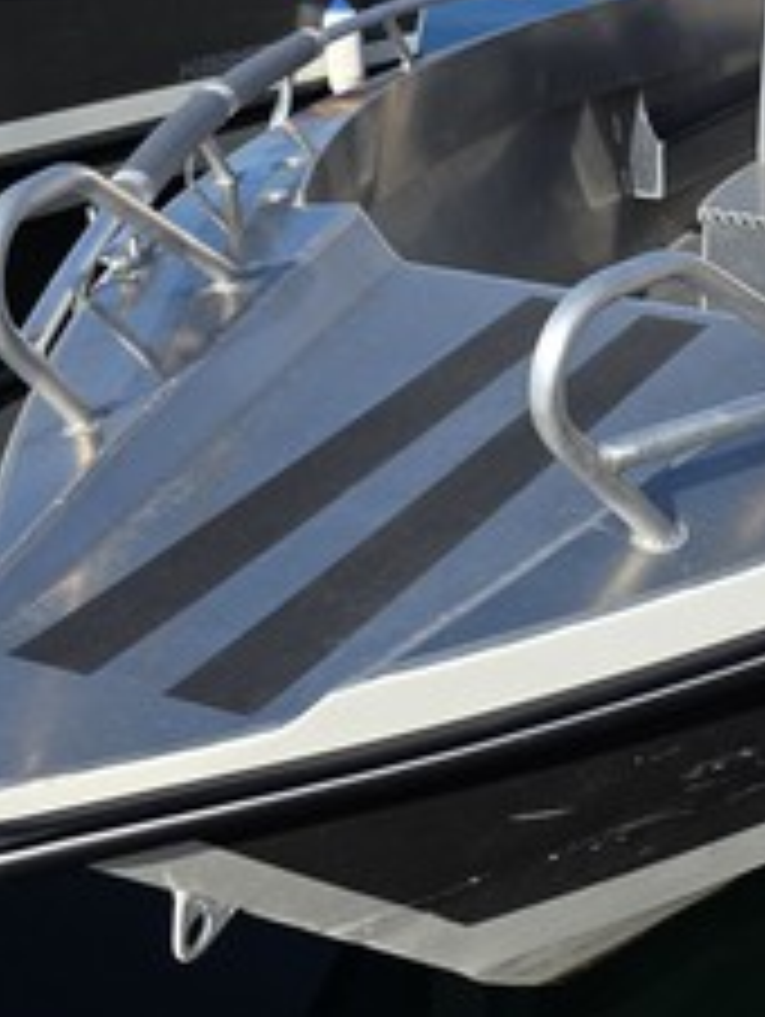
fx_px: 1794
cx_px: 792
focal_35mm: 61
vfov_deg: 31.0
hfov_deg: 23.0
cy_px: 234
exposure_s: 1/6150
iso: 80
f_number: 1.7
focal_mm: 6.3
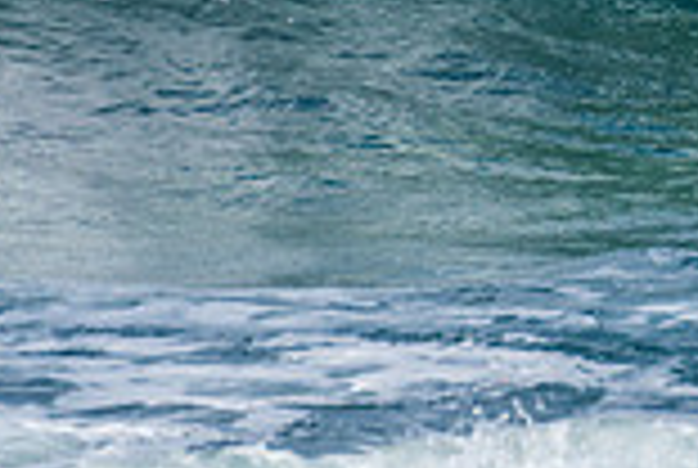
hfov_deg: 1.1
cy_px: -187
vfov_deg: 0.7
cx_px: 1166
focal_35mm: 1866
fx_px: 36249
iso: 160
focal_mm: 500
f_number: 5.6
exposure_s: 1/2000
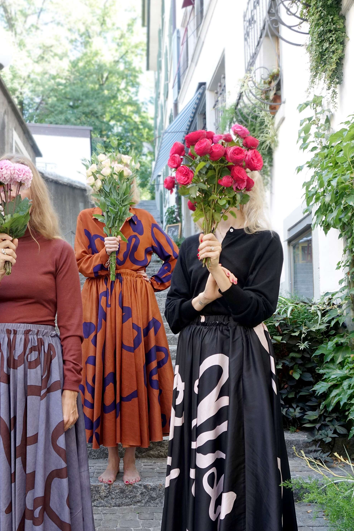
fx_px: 457
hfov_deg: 42.0
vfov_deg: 59.5
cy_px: 332
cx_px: 129
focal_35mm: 31
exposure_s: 1/60
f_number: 2.4
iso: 100
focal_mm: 8.8
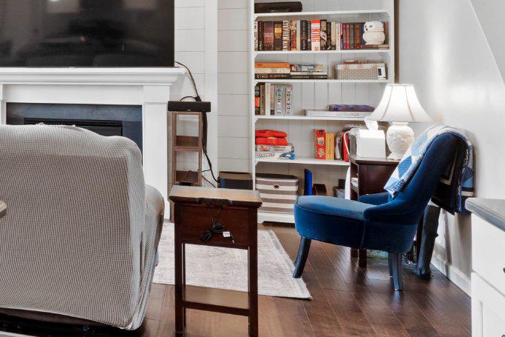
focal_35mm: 54
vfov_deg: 24.4
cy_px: 38
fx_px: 757
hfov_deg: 27.3
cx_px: -230
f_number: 8
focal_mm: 18
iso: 500
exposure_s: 1/4
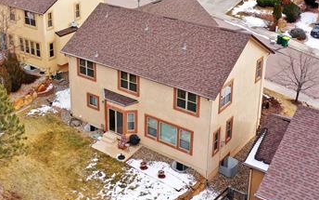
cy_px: 32
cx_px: 112
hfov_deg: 37.9
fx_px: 461
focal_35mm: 53
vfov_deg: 23.9
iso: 100
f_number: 5
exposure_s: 1/200
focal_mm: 10.26
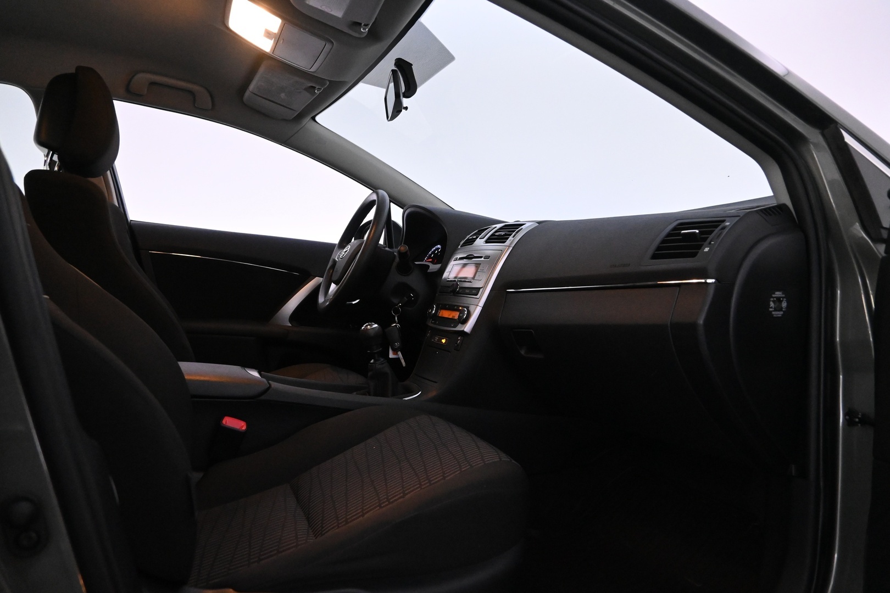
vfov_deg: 53.1
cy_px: 296
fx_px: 593
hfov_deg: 73.7
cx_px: 445
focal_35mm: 24
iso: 5000
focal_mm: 16
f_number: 4
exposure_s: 1/100
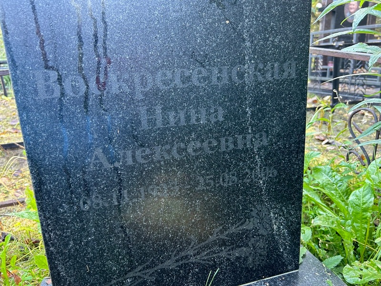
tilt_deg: -13.5
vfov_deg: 53.1
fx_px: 286
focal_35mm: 26
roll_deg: +1.8
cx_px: 190
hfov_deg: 67.3
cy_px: 143
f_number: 1.5
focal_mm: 5.7
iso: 125
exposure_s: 1/72
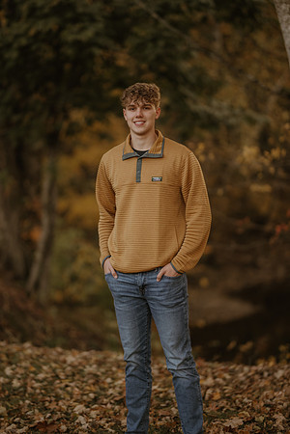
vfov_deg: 23.9
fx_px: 1027
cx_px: 145
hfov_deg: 16.1
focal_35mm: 85
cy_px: 217
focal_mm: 85
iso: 200
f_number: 1.4
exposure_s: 1/800
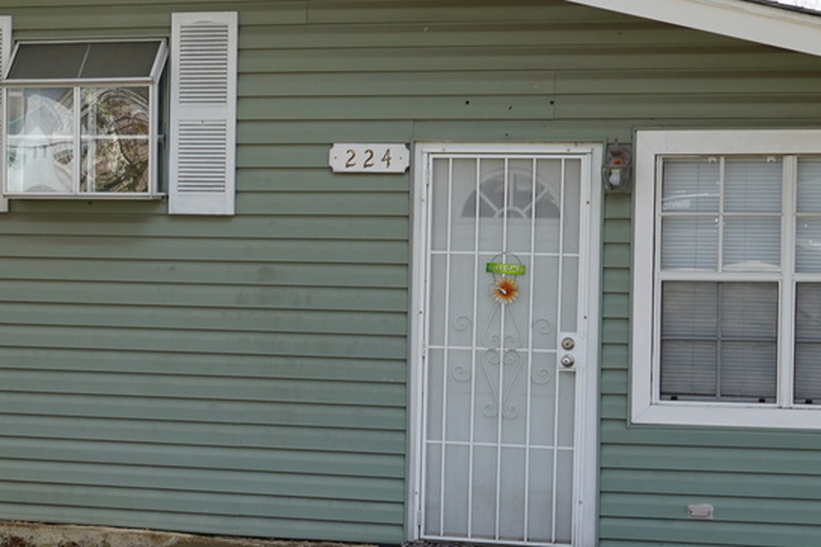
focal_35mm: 107
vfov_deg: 12.8
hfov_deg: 18.7
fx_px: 2439
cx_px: 50
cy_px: 329
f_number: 8
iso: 100
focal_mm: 24
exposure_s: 1/125
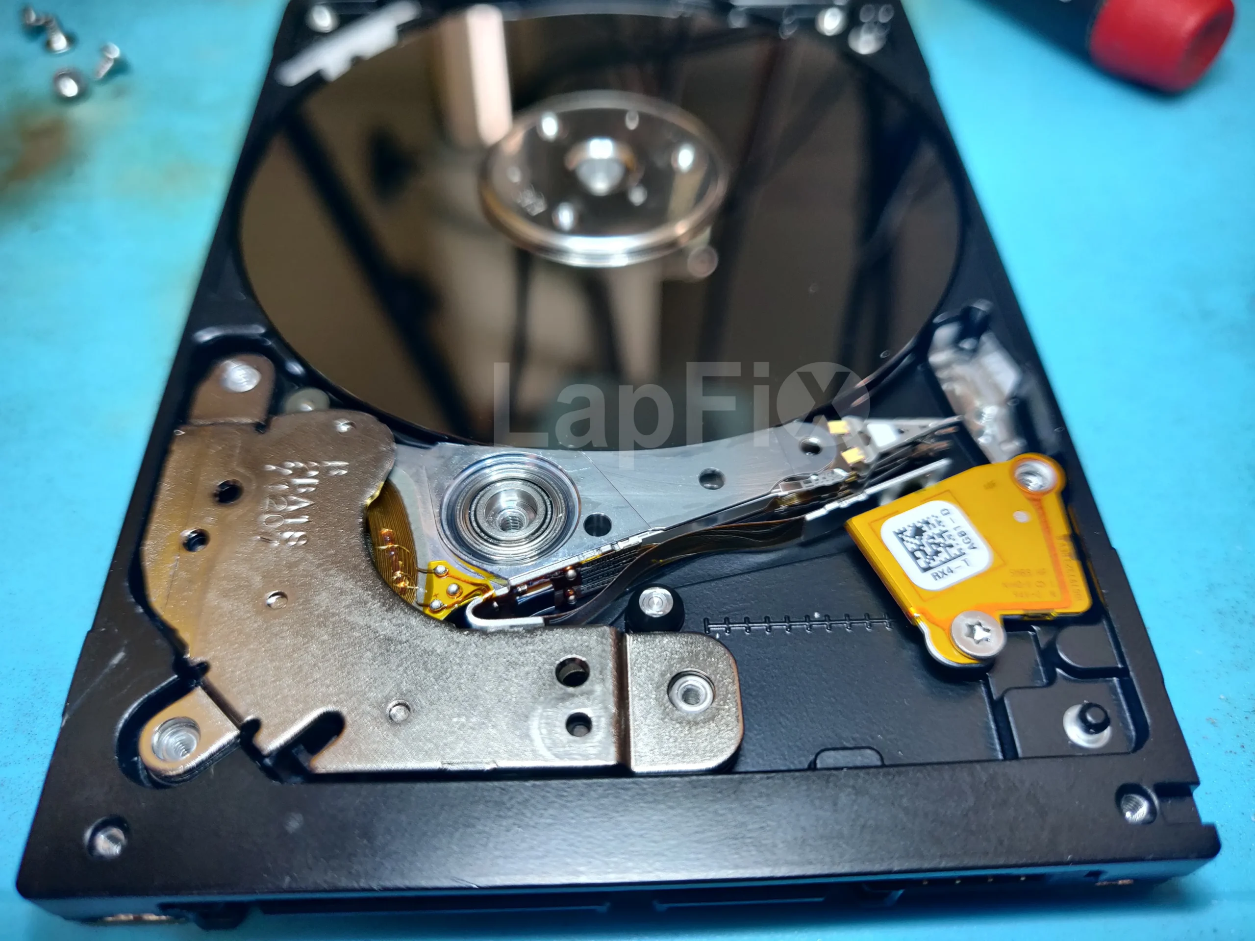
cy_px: 470
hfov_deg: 69.4
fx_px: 906
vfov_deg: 54.9
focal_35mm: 25
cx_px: 628
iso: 250
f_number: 1.7
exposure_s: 1/50
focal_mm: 4.25
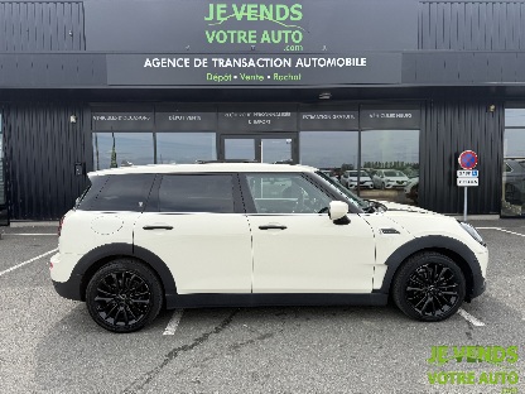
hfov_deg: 71.6
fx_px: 364
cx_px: 262
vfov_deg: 56.8
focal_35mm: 24
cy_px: 197
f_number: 1.78
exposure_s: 1/2445
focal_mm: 6.76
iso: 80
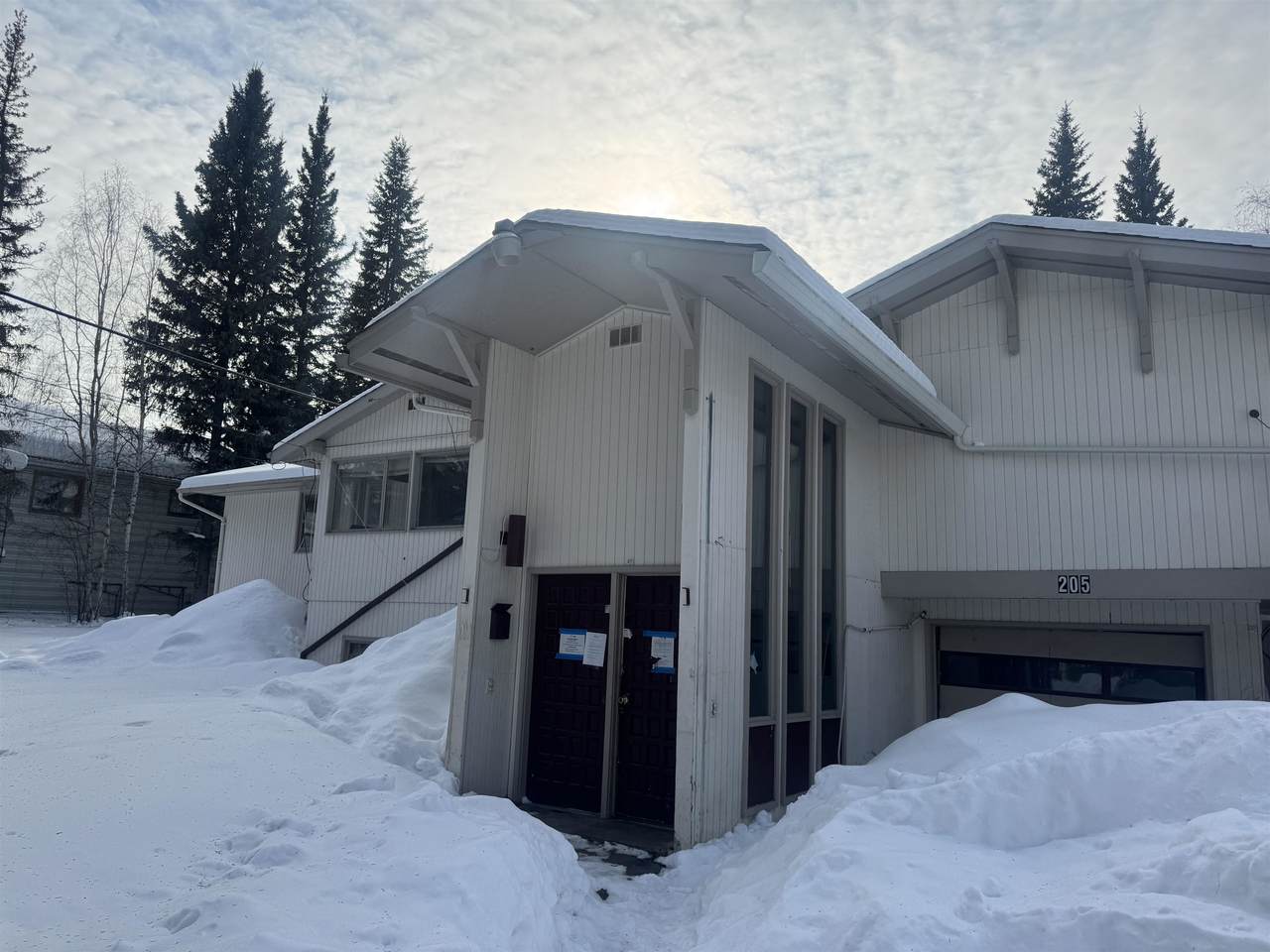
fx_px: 881
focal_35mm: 24
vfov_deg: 56.8
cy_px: 476
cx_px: 635
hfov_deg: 71.6
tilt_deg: +7.4
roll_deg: -2.7
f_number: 1.78
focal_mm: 6.76
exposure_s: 1/3247
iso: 80
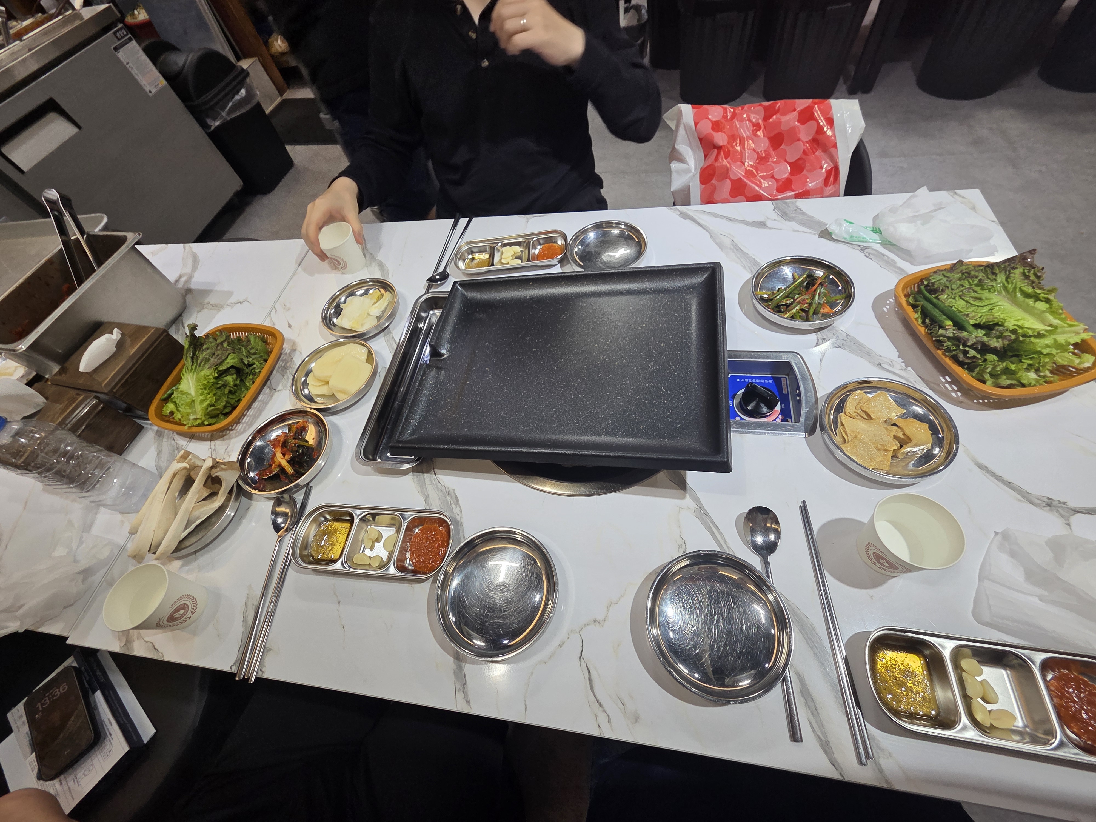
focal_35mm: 13
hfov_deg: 106.2
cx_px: 548
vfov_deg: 89.9
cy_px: 411
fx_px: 412
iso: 100
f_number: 2.2
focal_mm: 2.2
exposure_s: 1/60
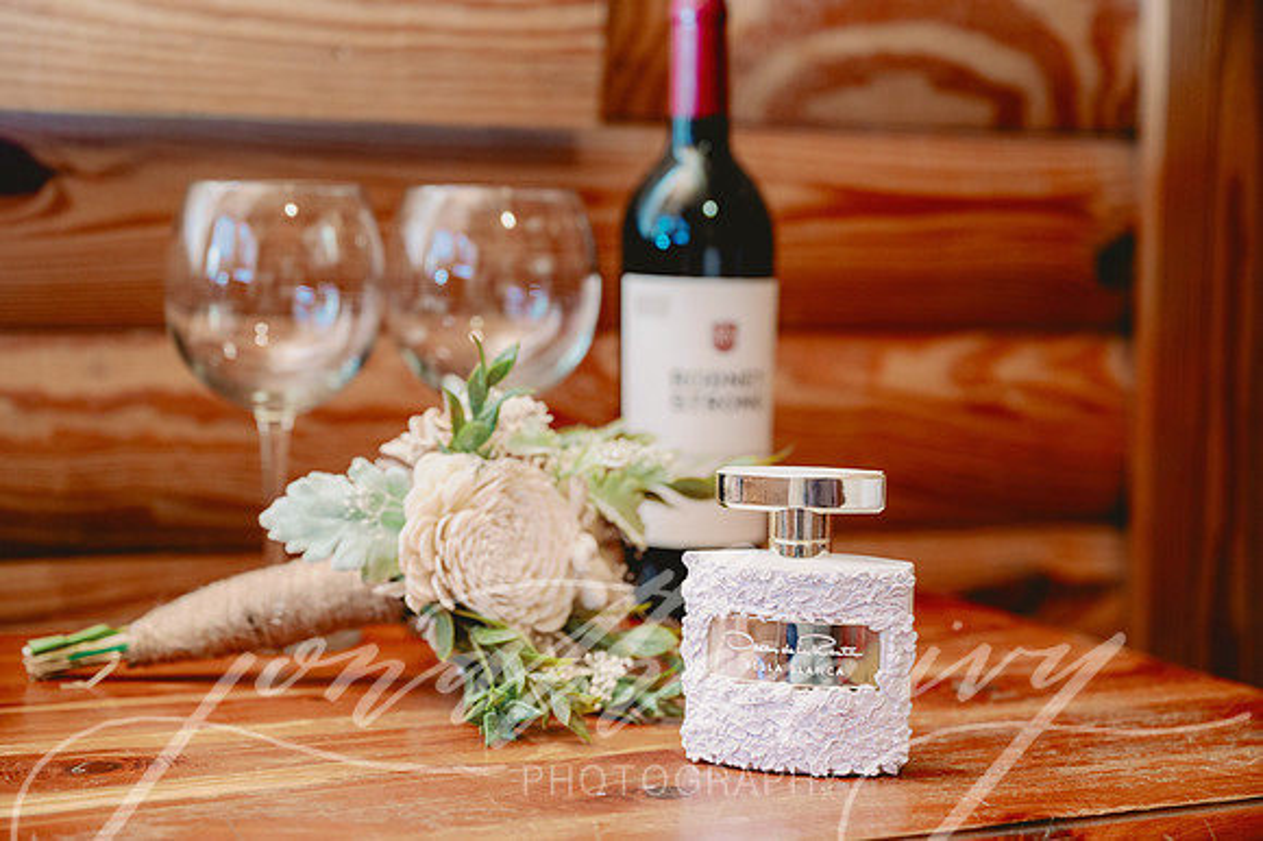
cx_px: 632
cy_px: 420
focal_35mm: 65
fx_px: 2279
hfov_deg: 31.0
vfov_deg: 20.9
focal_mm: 65
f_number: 3.5
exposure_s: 1/60
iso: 1250
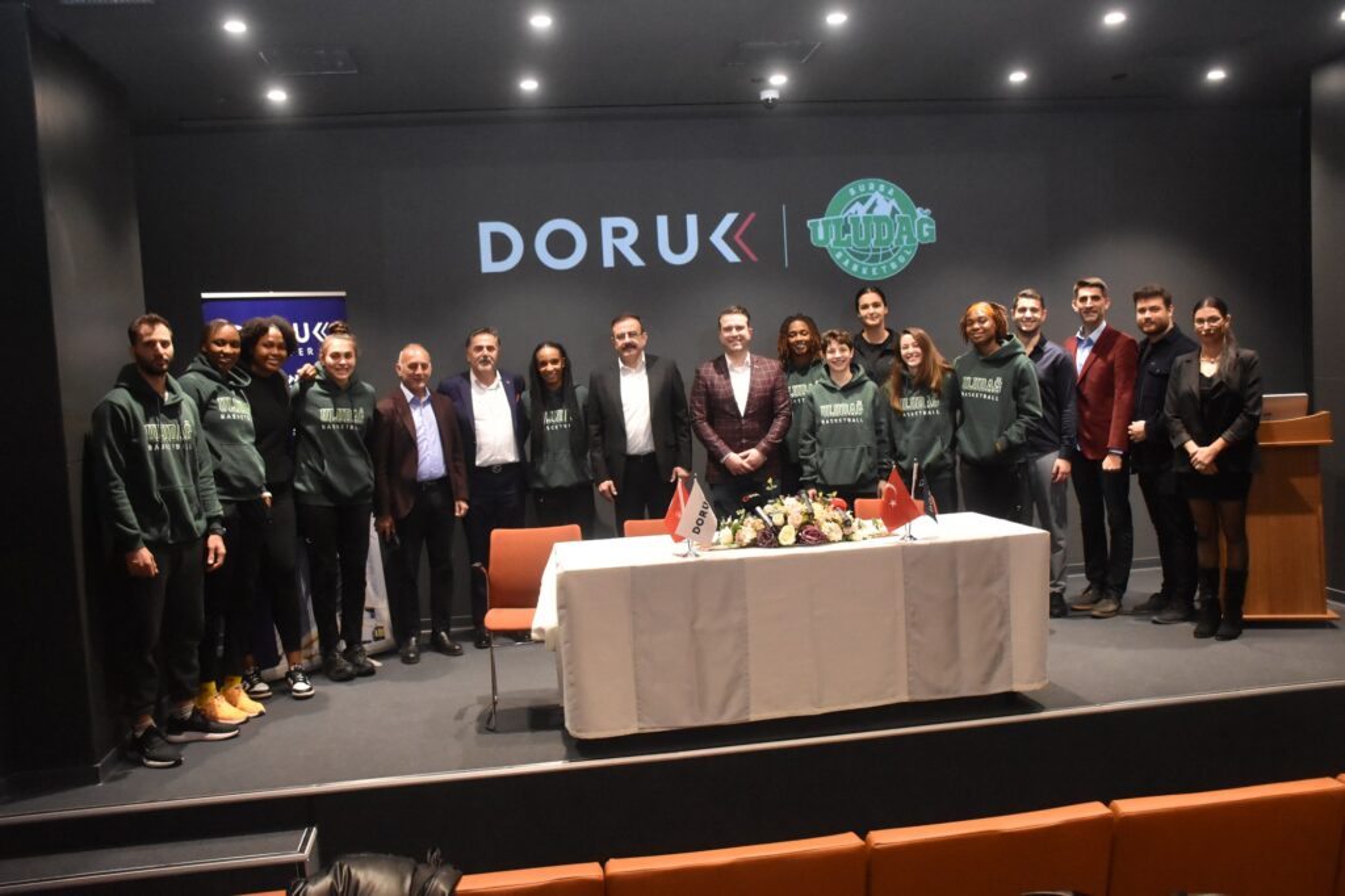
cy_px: 448
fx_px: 1120
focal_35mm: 30
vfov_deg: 43.6
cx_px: 672
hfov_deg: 61.9
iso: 6400
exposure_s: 1/60
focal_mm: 20
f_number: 4
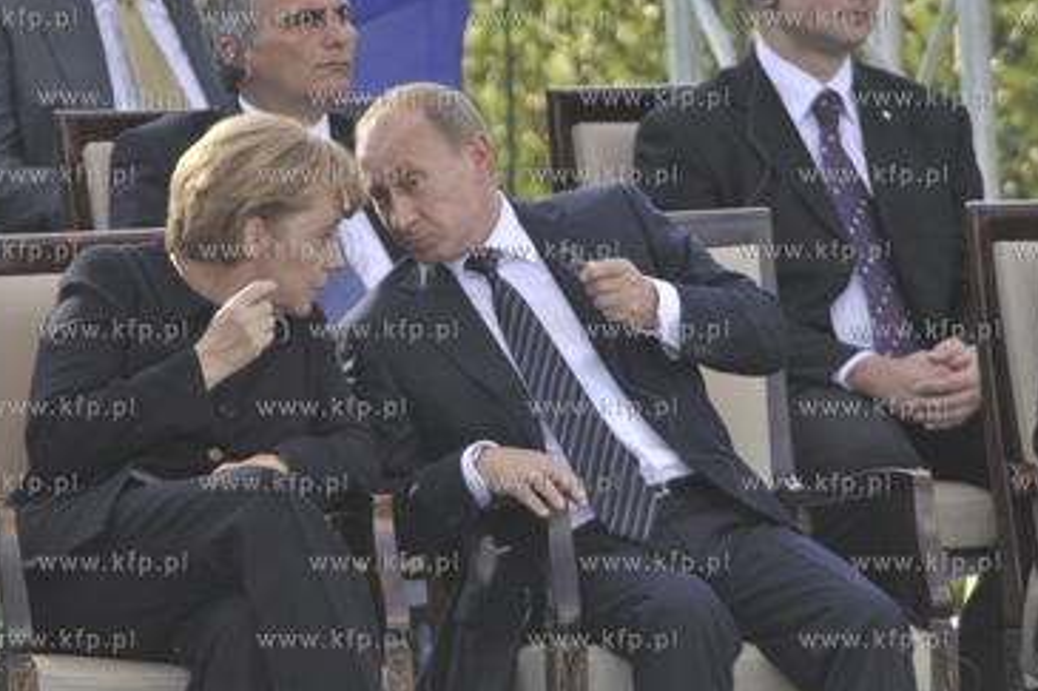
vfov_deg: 1.7
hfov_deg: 2.5
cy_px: 367
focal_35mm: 822
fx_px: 23689
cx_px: 483
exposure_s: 1/500
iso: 800
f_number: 64
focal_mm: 500
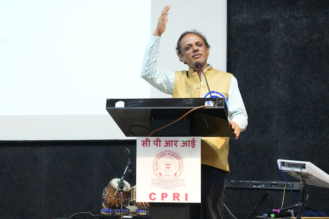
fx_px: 786
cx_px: 164
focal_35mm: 86
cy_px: 110
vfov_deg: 15.9
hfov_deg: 23.6
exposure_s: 1/160
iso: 16000
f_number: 6.3
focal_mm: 57.5
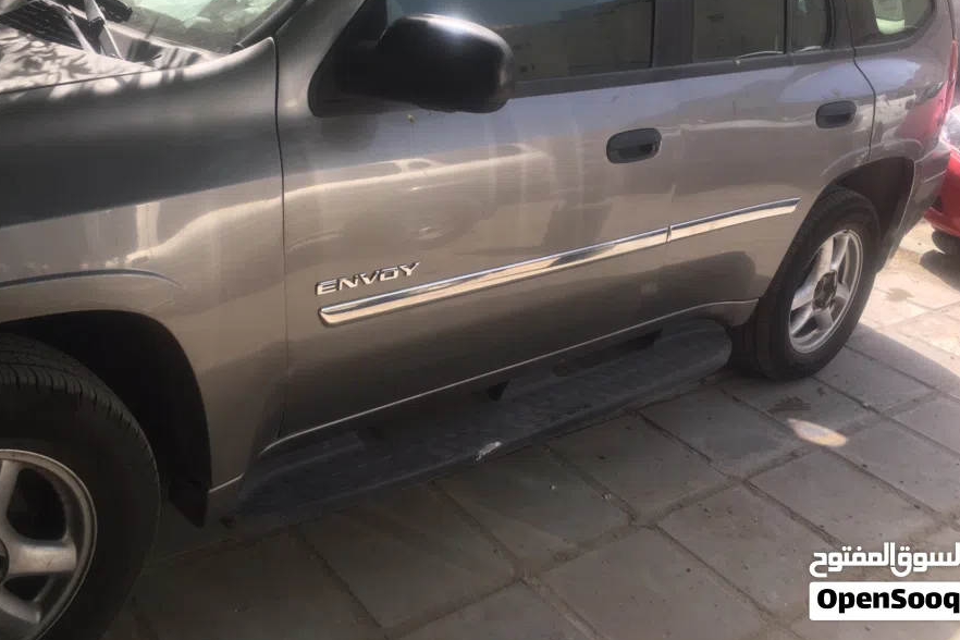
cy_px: 229
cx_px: 436
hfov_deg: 54.4
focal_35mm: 35
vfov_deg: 37.6
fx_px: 933
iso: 25
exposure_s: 1/447
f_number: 2.2
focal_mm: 4.15
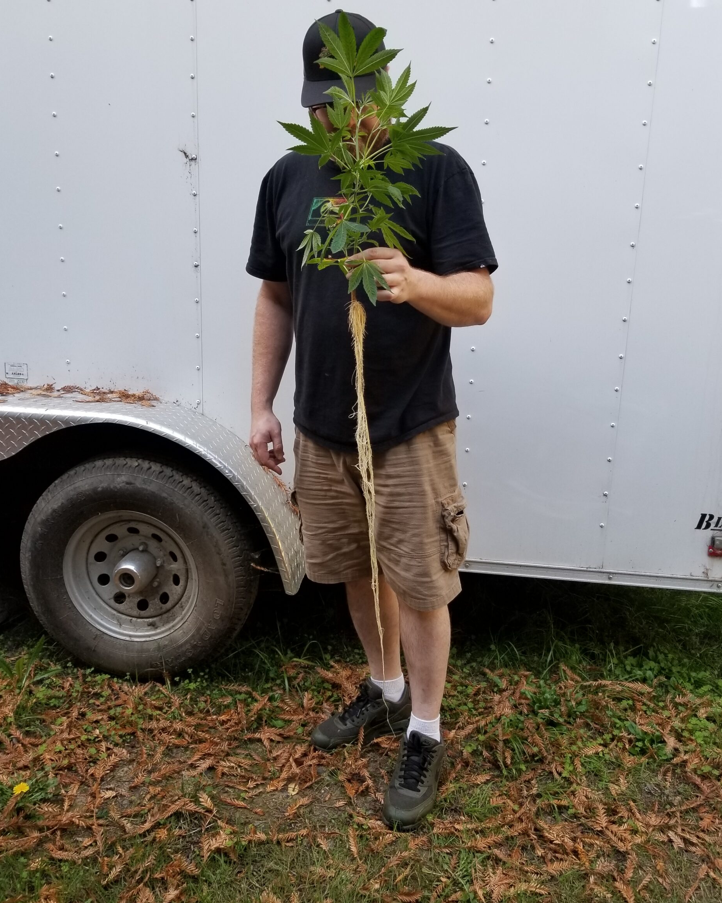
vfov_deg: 62.1
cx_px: 365
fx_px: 748
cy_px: 417
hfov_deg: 51.5
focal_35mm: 28
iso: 80
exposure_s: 1/100
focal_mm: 4.25
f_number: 1.7
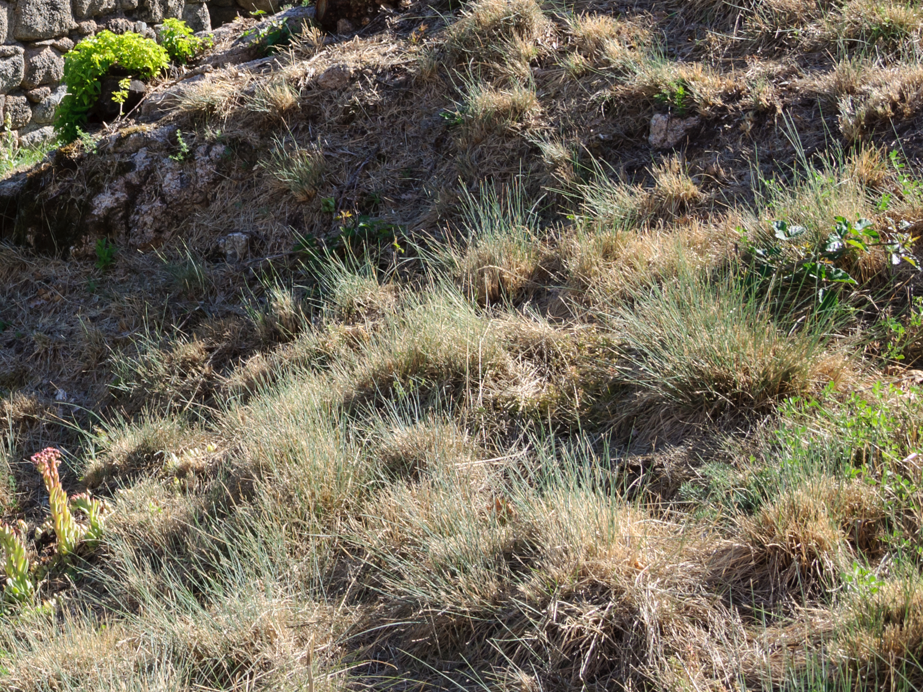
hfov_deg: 21.7
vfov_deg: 17.0
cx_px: -120
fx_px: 2270
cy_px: 13
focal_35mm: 85
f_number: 10
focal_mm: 25
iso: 200
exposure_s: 1/160
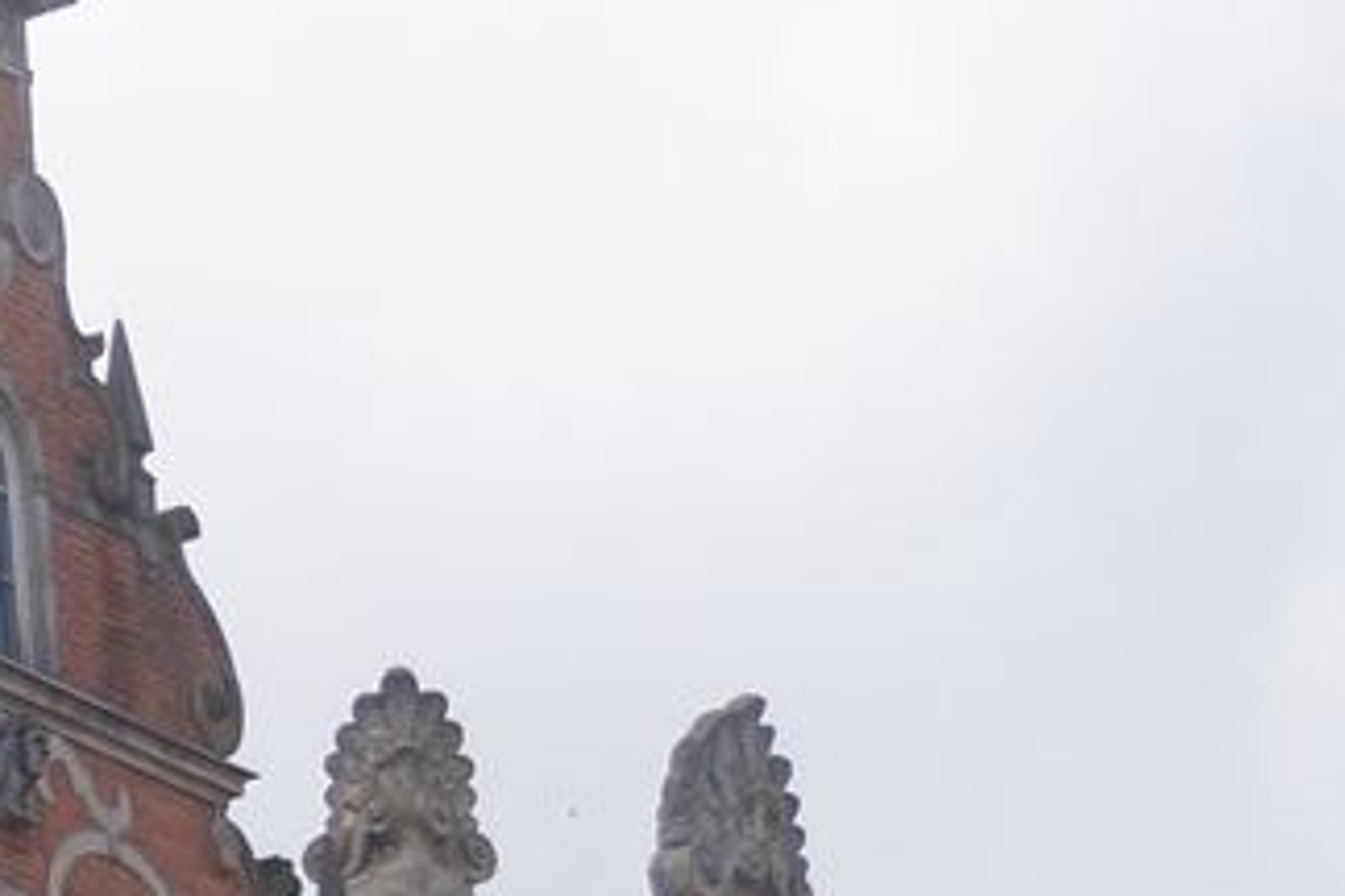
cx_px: -1586
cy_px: 1421
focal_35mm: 259
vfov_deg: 5.3
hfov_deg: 7.5
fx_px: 9676
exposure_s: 1/400
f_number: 4.5
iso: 100
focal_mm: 28
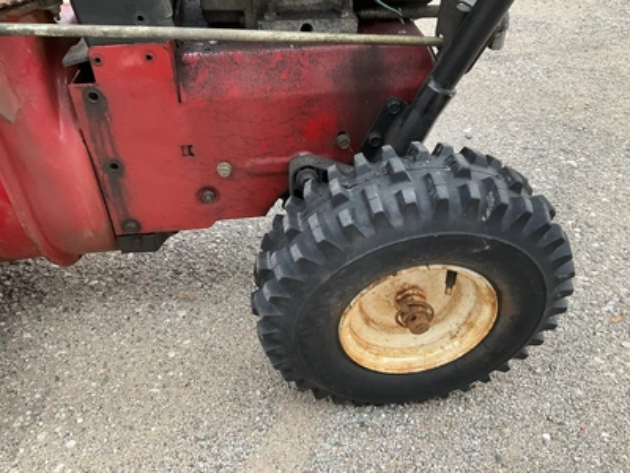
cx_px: 315
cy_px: 236
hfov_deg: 61.7
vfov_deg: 48.2
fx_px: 528
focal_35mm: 29
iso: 80
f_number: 1.8
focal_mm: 3
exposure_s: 1/60
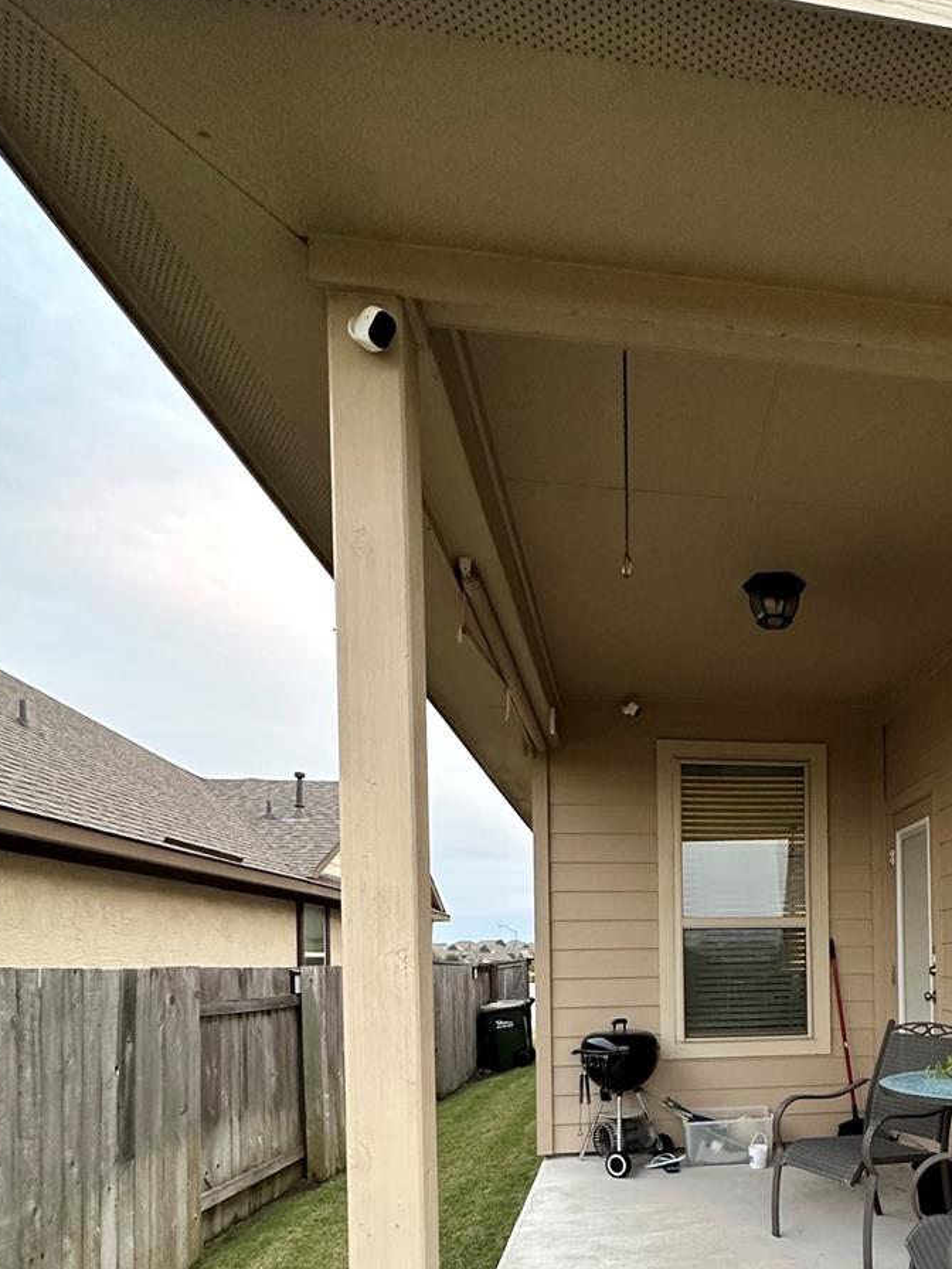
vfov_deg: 67.0
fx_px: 880
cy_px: 953
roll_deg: +1.0
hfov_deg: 52.8
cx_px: 772
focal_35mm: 24
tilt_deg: +0.0
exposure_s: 1/60
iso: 320
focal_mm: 2.22
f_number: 2.2
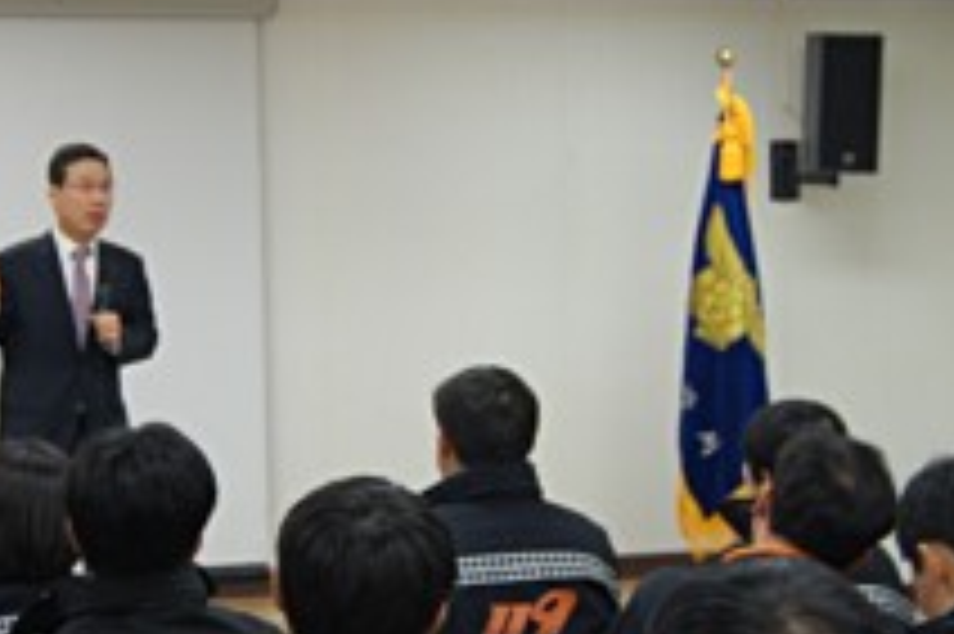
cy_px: 450
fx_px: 2621
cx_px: 324
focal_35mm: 99
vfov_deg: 13.8
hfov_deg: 20.6
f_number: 4.2
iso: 400
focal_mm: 28
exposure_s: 1/50
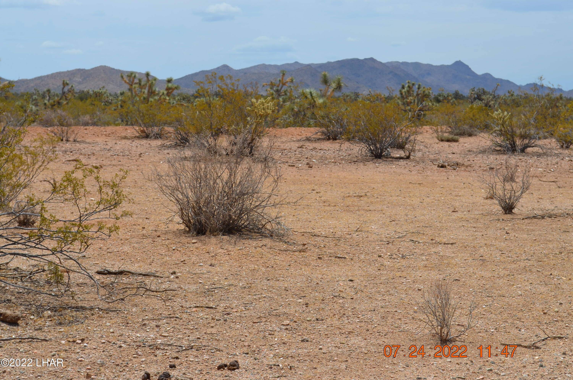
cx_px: 286
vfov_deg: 16.5
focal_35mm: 82
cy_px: 190
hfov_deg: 24.7
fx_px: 1310
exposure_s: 1/320
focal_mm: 55
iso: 100
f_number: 9
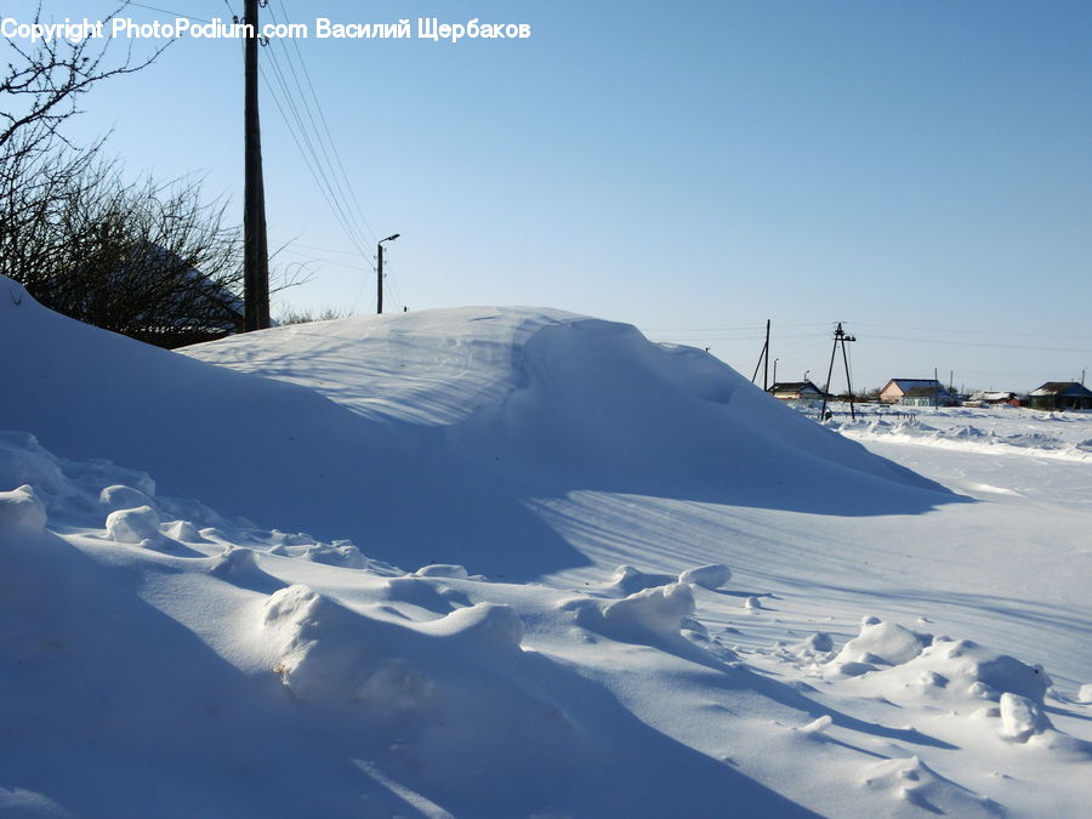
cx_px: 546
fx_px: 1262
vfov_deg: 36.0
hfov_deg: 46.8
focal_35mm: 40
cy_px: 410
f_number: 10.1
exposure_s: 1/320
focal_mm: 7.15
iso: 80
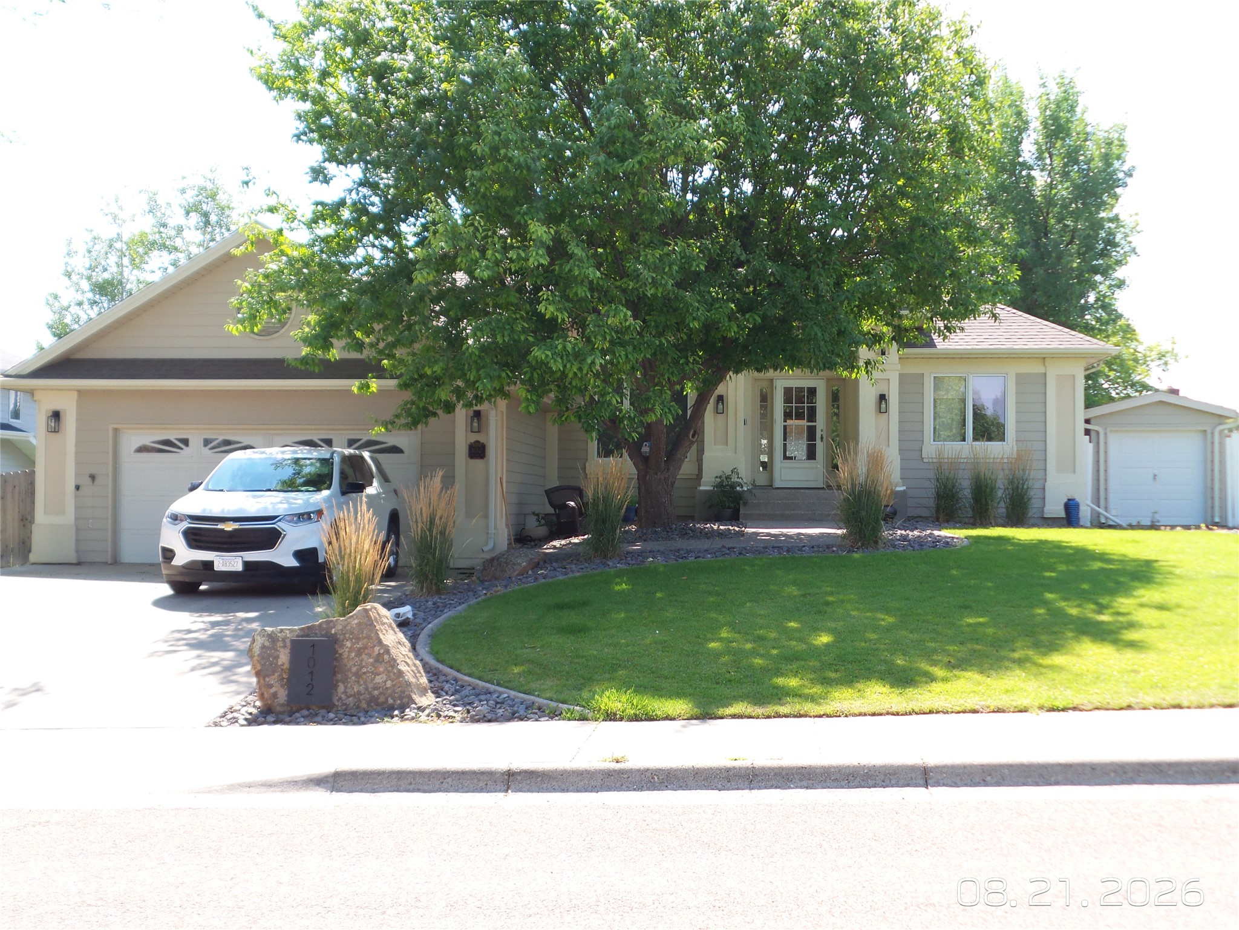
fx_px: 1503
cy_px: 465
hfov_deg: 44.8
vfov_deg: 34.3
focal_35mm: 42
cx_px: 620
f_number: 4
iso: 100
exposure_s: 1/200
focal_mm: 7.5
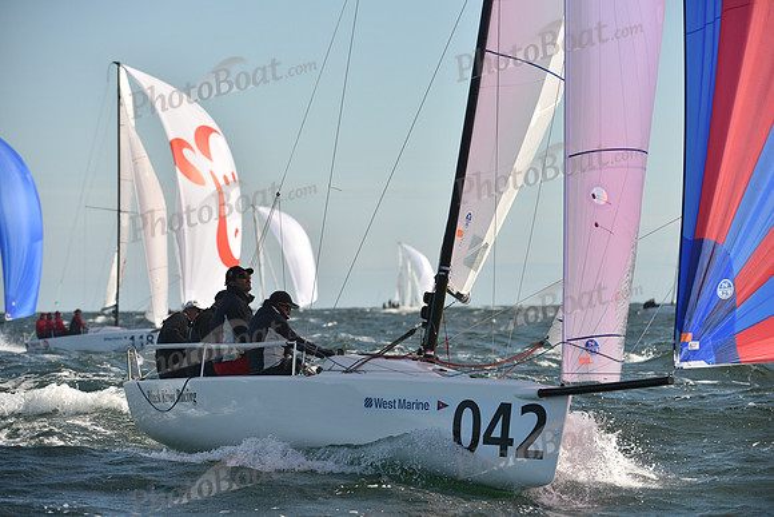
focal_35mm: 200
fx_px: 4301
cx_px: 387
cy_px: 258
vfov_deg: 6.9
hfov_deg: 10.3
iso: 250
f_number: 5.6
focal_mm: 200
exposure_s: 1/1250
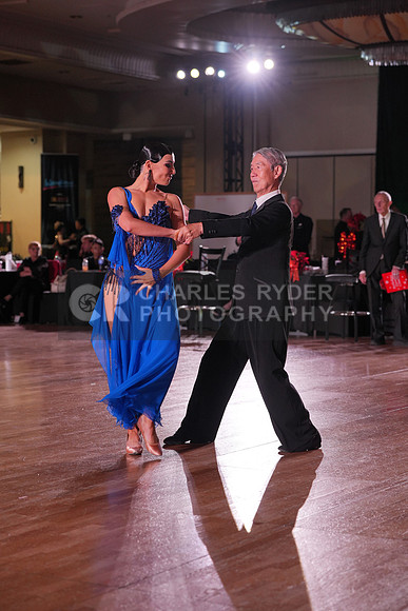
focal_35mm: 78
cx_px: 204
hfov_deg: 17.5
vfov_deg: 26.0
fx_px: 1325
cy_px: 306
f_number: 4
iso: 1000
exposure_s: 1/400
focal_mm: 78
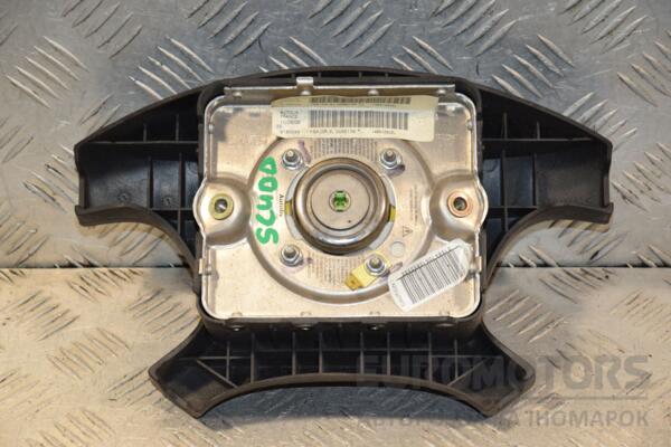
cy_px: 224
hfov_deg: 18.2
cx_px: 336
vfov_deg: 12.2
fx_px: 2097
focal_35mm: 112
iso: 800
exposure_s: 1/200
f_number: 6.3
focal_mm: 75
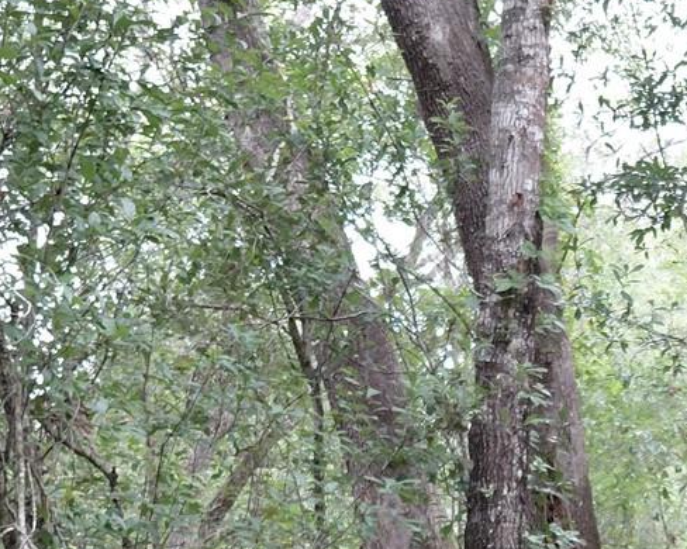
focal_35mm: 80
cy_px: 667
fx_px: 1626
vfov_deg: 18.2
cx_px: 742
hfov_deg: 22.6
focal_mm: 4.69
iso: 80
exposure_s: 1/120
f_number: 1.8
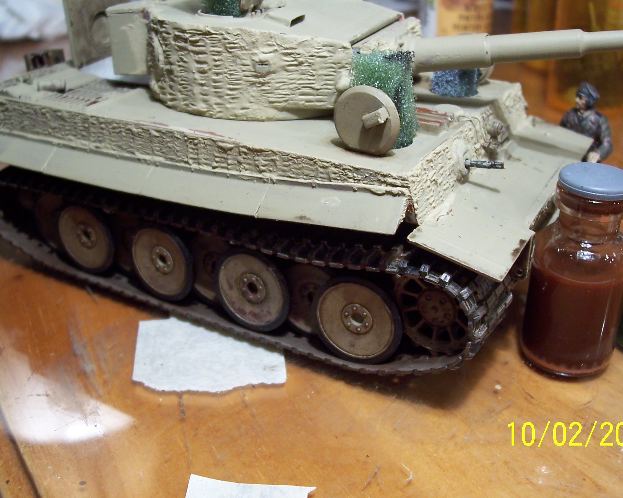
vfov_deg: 37.3
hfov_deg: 45.8
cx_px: 328
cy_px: 223
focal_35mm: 40
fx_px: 737
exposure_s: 1/45
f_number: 2.7
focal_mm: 5.6
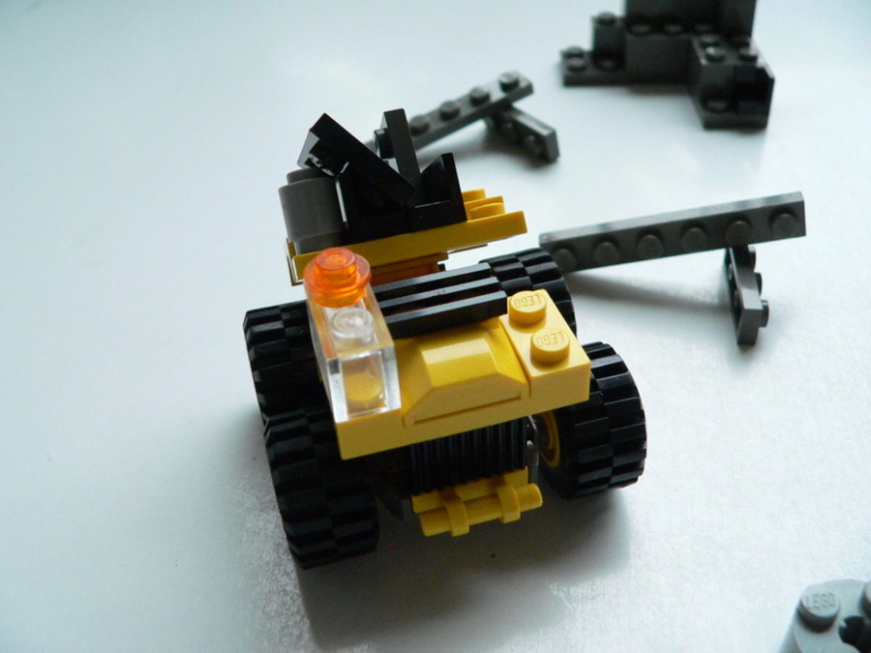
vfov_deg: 39.7
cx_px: 436
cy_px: 326
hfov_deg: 51.4
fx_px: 906
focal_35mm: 36
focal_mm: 6
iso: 400
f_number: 3.3
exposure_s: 1/125
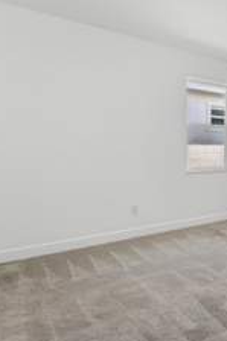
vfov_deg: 61.9
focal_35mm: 30
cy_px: 157
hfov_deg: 33.4
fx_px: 284
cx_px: 286
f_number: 9
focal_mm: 14
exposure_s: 1/2.5
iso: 250
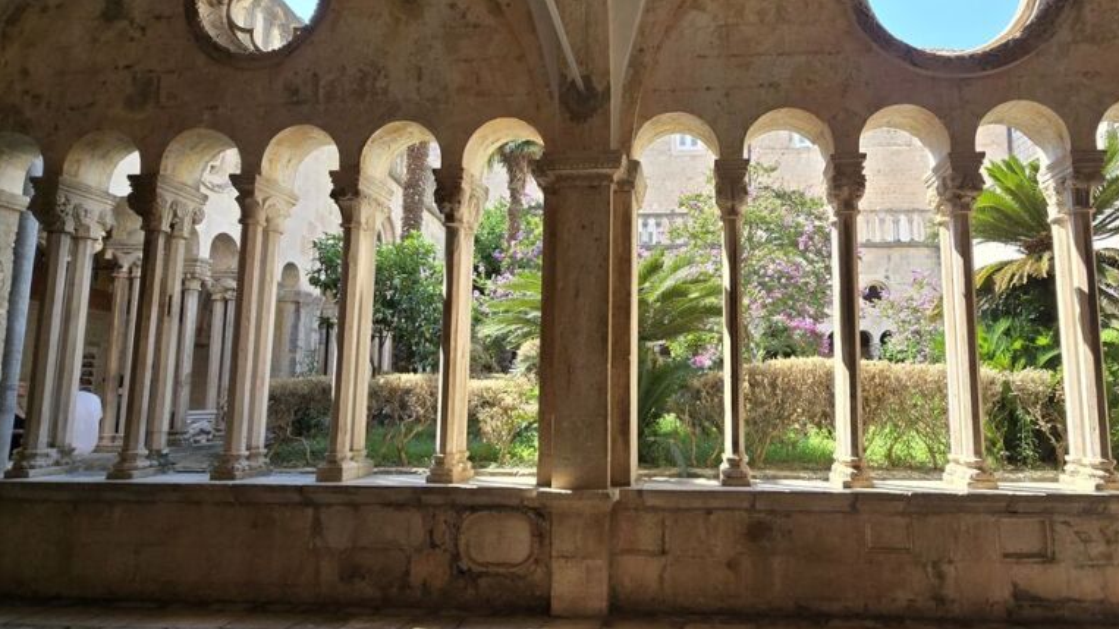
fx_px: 564
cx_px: 654
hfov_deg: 88.8
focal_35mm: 19
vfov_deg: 58.3
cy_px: 325
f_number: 2.2
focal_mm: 2.2
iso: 50
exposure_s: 1/465
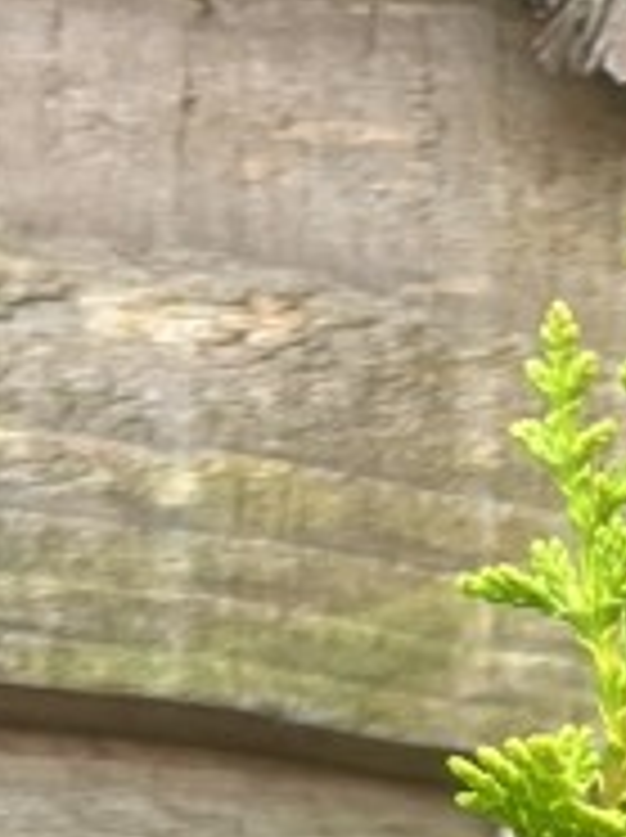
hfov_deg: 9.5
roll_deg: -5.3
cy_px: 1989
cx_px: 932
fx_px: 3649
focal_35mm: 151
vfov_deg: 11.1
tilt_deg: -23.7
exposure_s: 1/121
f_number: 1.6
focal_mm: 5.1
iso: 100
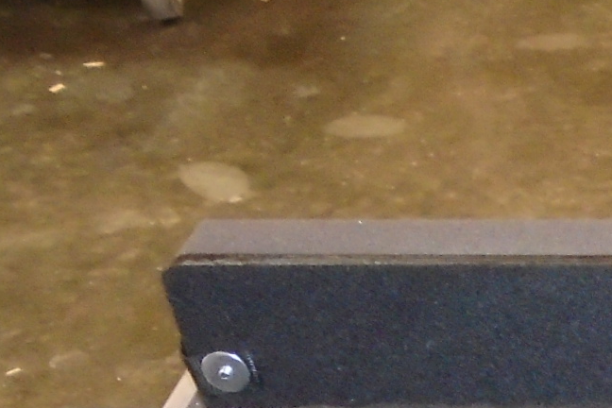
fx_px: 2193
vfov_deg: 9.7
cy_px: 876
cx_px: 1182
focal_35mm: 129
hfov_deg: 13.8
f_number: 3.5
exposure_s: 1/40
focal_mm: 5.5
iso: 500
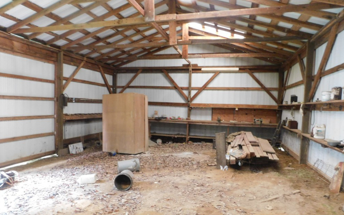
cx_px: 169
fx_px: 234
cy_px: 123
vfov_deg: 49.1
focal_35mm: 25
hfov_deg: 72.5
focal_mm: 4
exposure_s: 1/8
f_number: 3
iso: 400
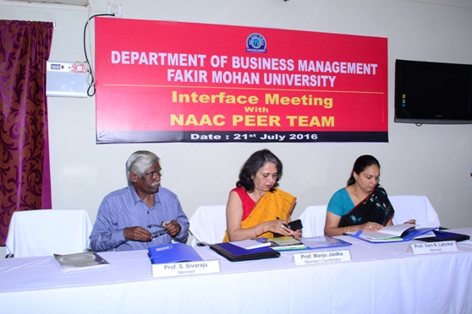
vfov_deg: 36.9
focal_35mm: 36
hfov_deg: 53.1
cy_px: 157
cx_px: 236
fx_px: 472
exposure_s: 1/125
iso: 800
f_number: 5.6
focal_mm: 24
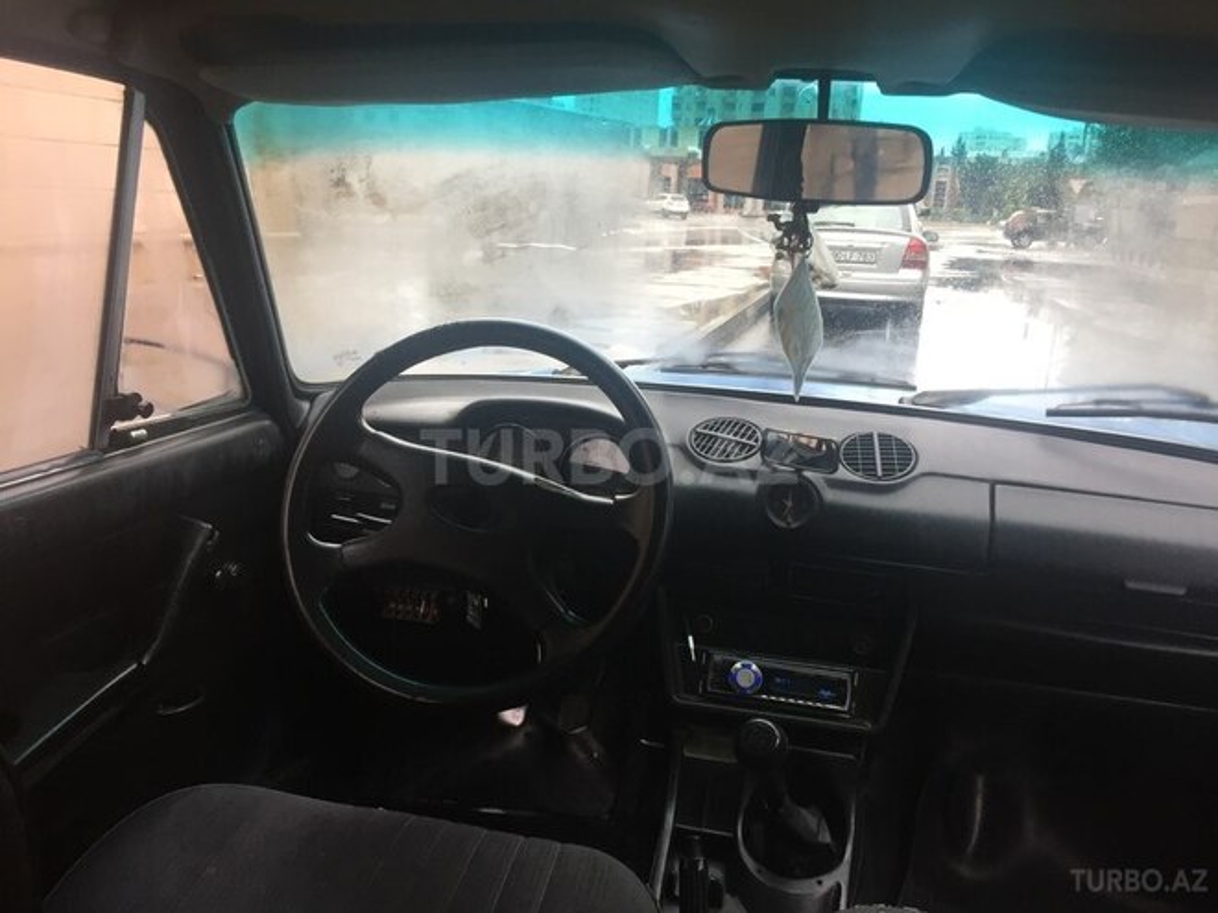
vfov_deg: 48.2
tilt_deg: -14.6
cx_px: 609
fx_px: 1020
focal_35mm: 29
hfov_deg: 61.7
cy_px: 456
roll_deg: -2.1
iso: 32
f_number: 2.2
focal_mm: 4.15
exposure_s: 1/33
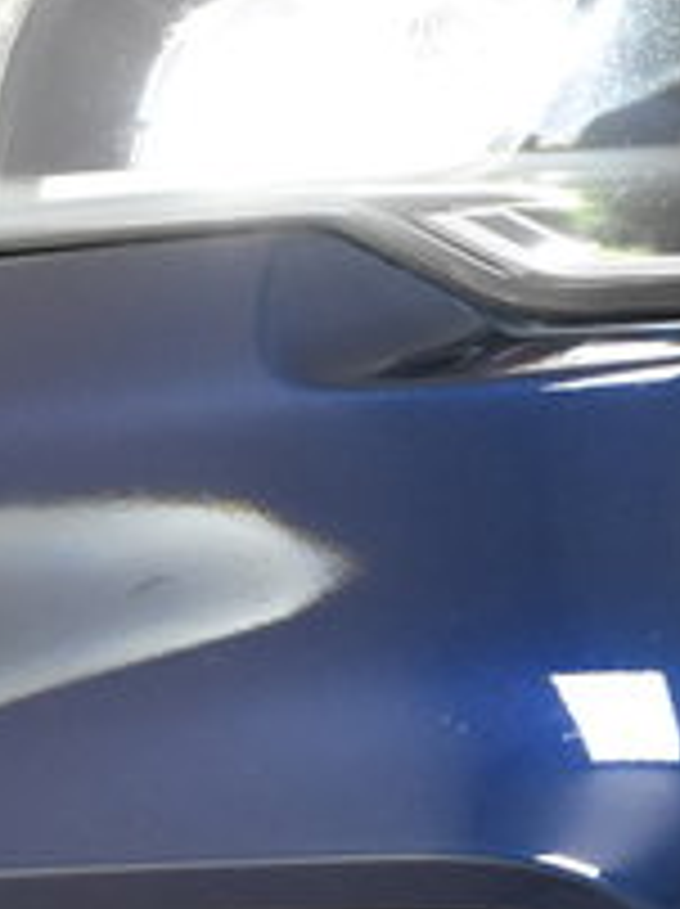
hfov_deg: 4.2
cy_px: 1109
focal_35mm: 348
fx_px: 9134
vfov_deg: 5.7
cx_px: 1639
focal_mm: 38
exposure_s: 1/100
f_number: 5
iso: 1600
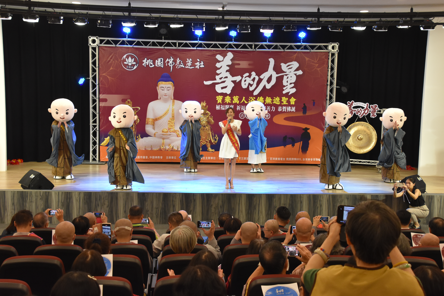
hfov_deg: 37.9
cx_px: 222
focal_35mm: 52
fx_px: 647
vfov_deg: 25.8
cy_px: 148
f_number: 5.6
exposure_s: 1/125
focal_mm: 35
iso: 1600
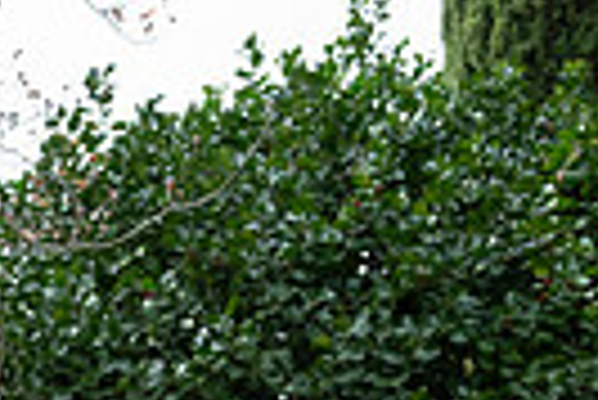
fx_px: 2893
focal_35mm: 174
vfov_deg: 7.5
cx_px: -661
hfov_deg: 10.6
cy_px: 861
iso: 1250
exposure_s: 1/1600
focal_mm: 40
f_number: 5.6
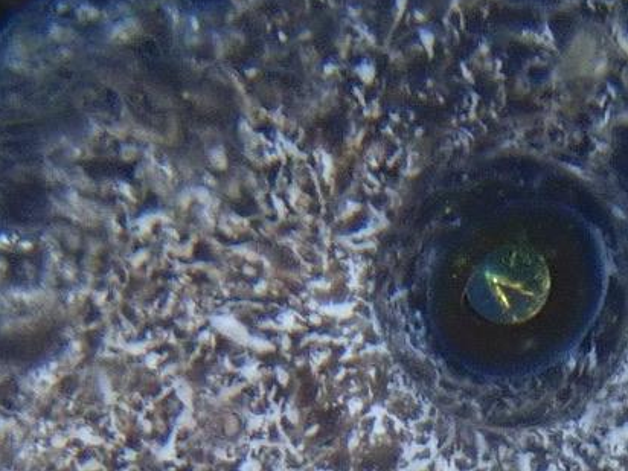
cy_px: 838
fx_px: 5860
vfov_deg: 4.6
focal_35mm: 323
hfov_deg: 6.1
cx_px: 826
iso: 200
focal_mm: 11.78
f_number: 5
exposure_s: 1/125
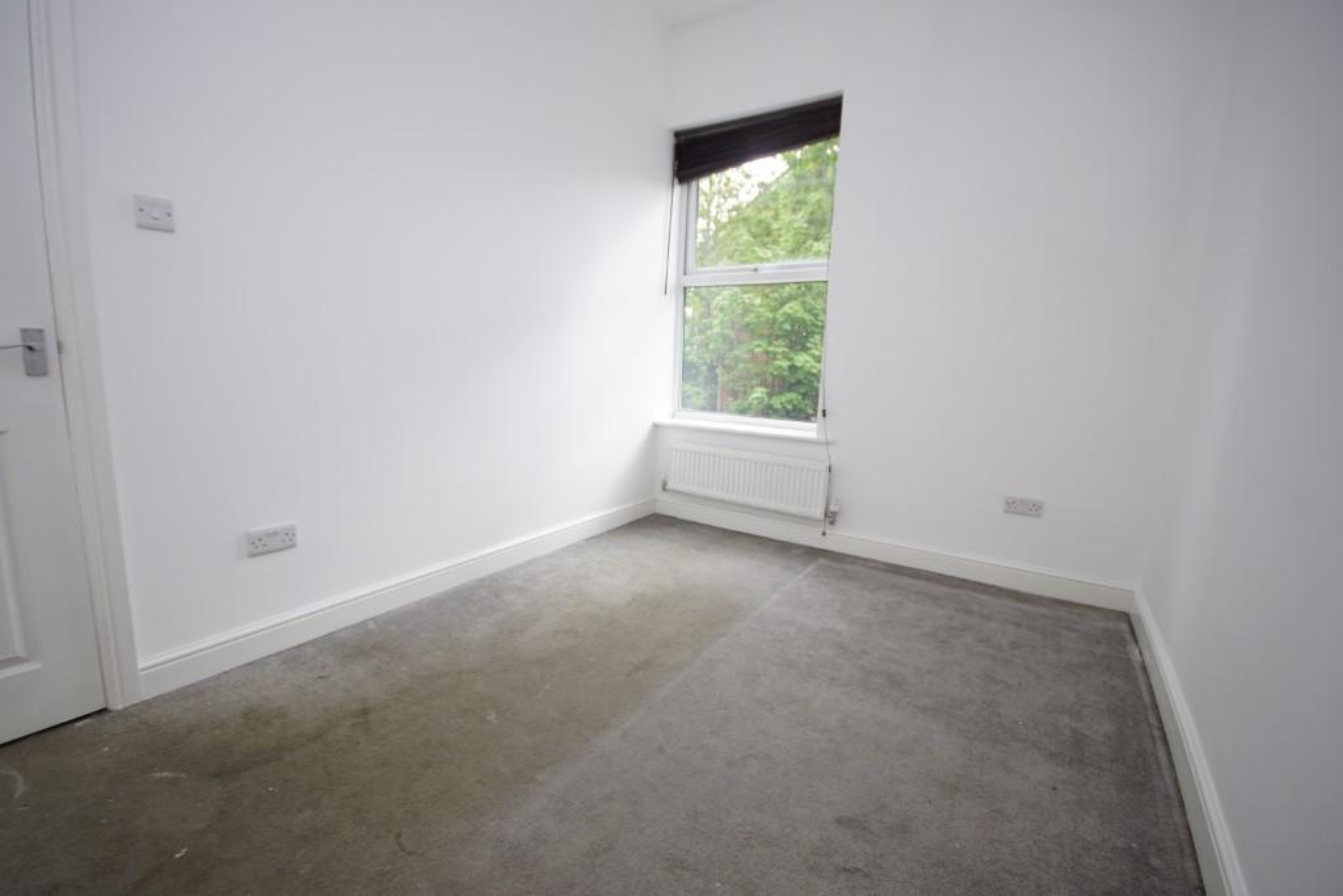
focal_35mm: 15
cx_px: 672
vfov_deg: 77.3
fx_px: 560
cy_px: 448
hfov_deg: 100.4
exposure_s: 1/40
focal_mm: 10
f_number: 4.5
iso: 100
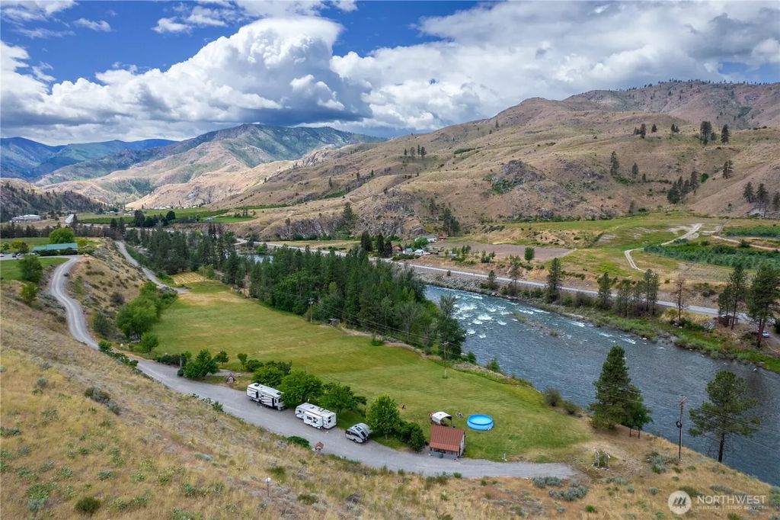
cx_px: 390
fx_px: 476
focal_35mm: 22
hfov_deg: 78.6
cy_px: 260
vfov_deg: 57.2
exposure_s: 1/4000
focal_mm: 8.38
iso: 200
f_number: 2.8
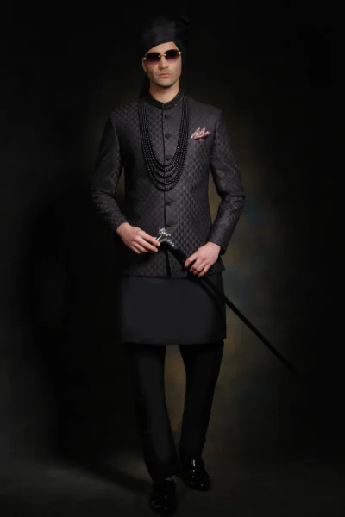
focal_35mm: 56
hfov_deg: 24.2
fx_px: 805
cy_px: 258
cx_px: 172
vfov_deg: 35.6
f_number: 5
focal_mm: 37.4
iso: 250
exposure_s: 1/125
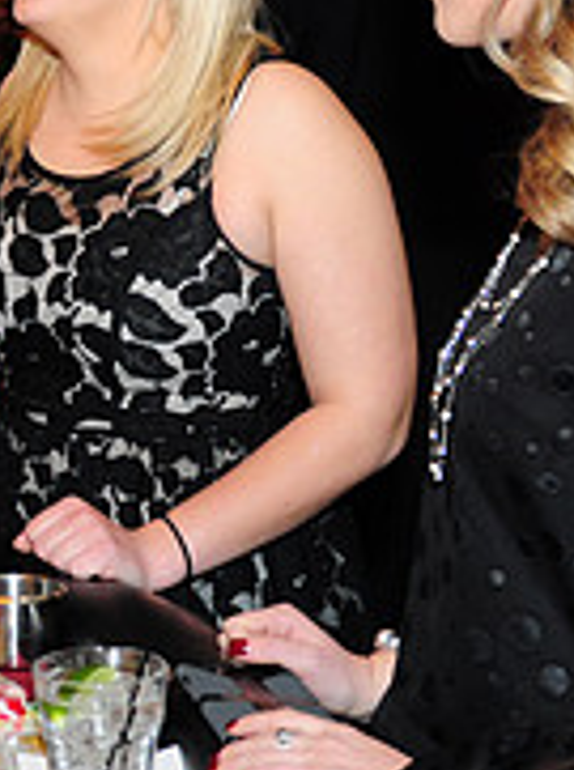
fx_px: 2463
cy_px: 330
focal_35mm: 111
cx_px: -353
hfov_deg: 12.5
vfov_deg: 17.8
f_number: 4
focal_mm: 24
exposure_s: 1/60
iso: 800
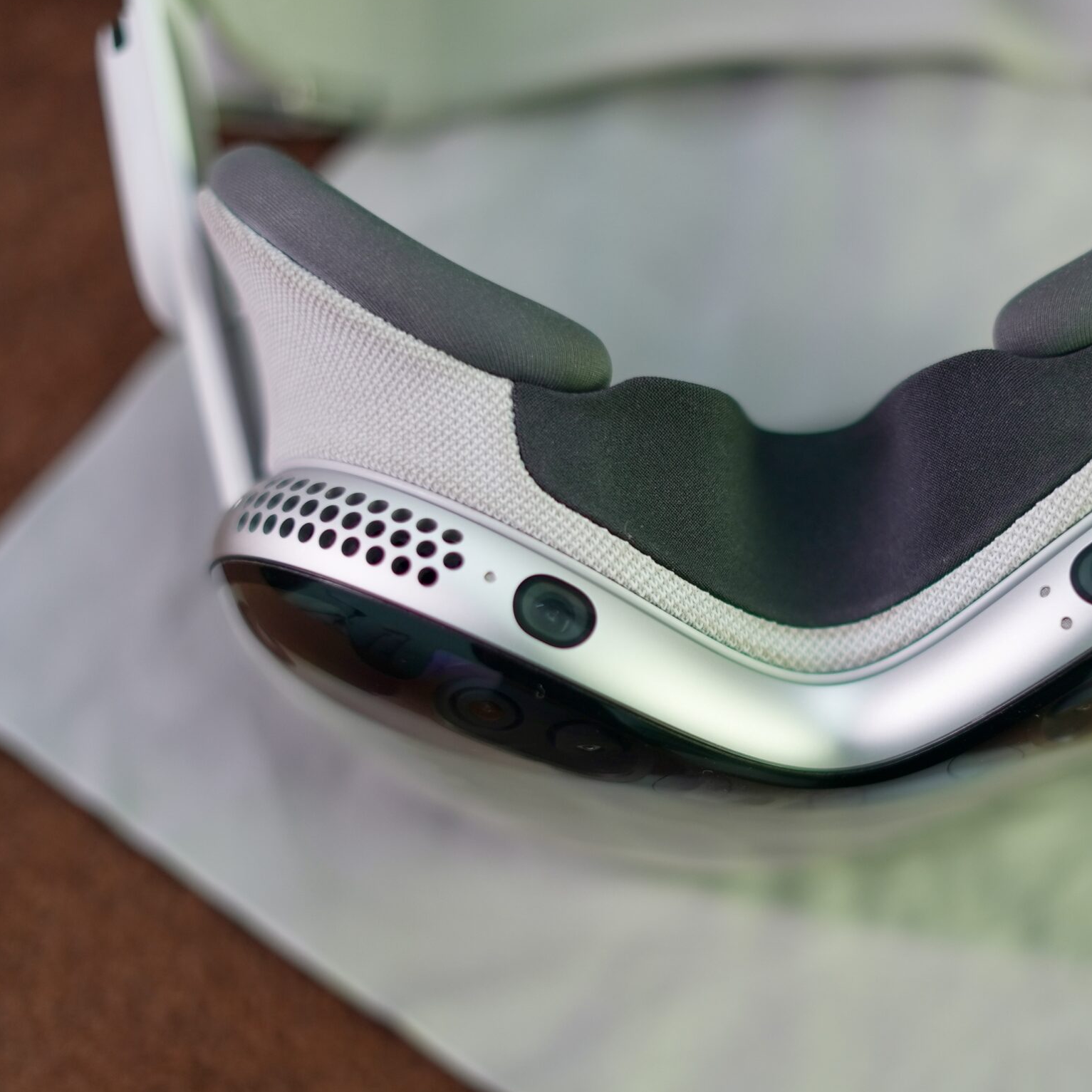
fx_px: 2534
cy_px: 588
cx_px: 818
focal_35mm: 71
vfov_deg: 24.3
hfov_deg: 24.1
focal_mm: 50
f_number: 1.8
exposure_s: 1/100
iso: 400
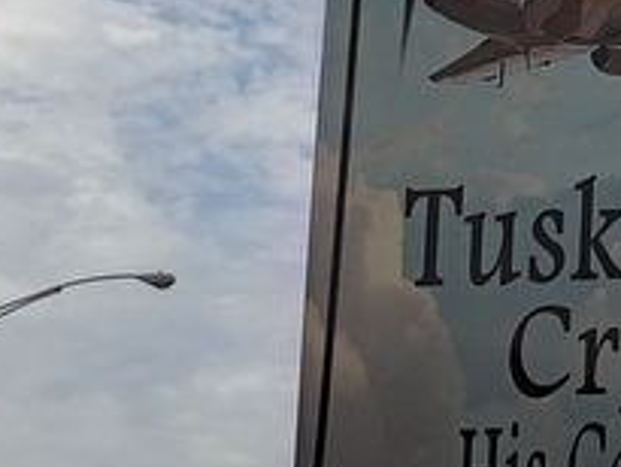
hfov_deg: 16.2
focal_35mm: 113
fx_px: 2028
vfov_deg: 13.0
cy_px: 64
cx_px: 878
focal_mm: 4.27
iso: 101
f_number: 1.8
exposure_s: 1/1634
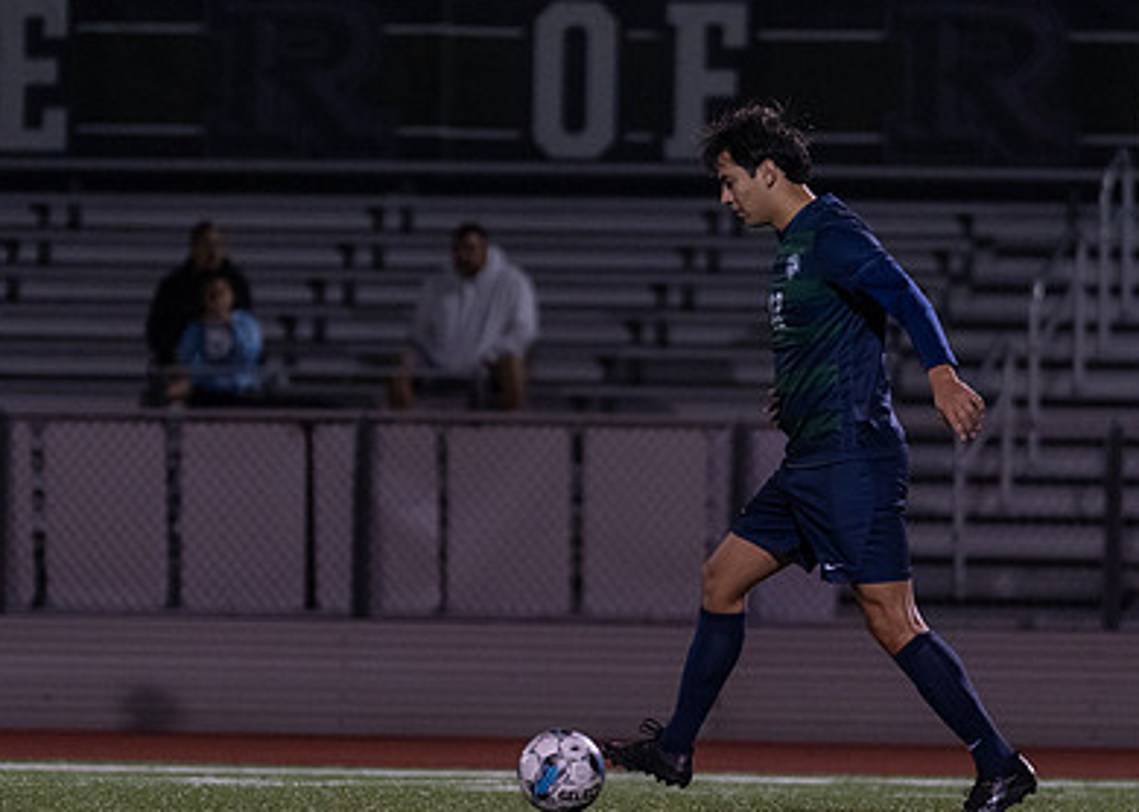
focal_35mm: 469
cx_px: 579
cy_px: 418
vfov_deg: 3.1
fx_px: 15161
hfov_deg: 4.3
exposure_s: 1/1000
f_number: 2.8
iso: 2500
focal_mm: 200
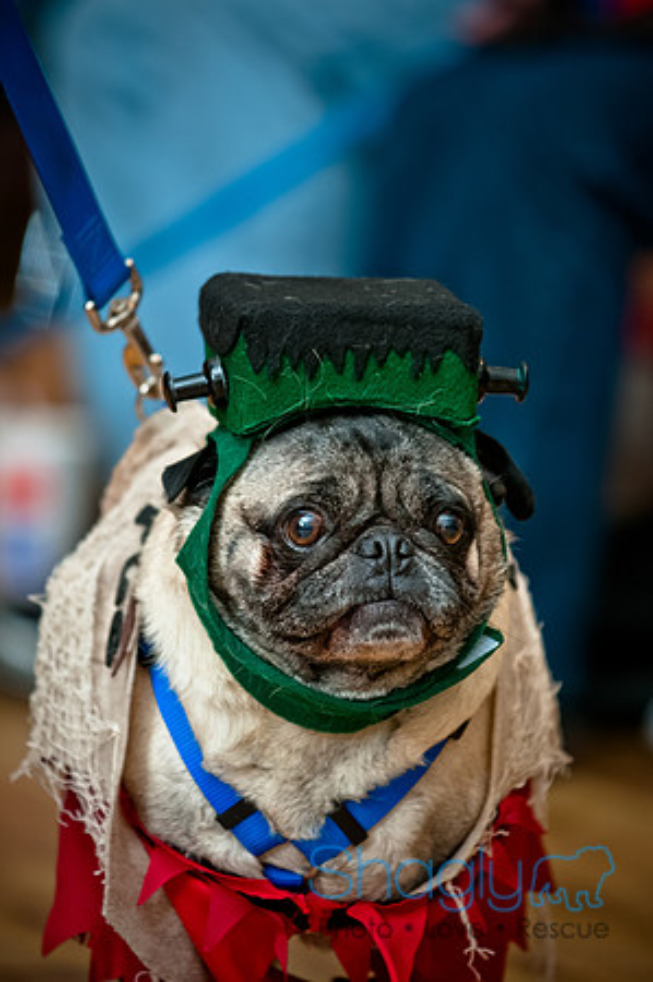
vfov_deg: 8.9
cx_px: 326
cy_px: 491
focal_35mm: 232
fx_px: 6340
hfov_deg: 5.9
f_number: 2.8
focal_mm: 155
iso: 200
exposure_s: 1/200
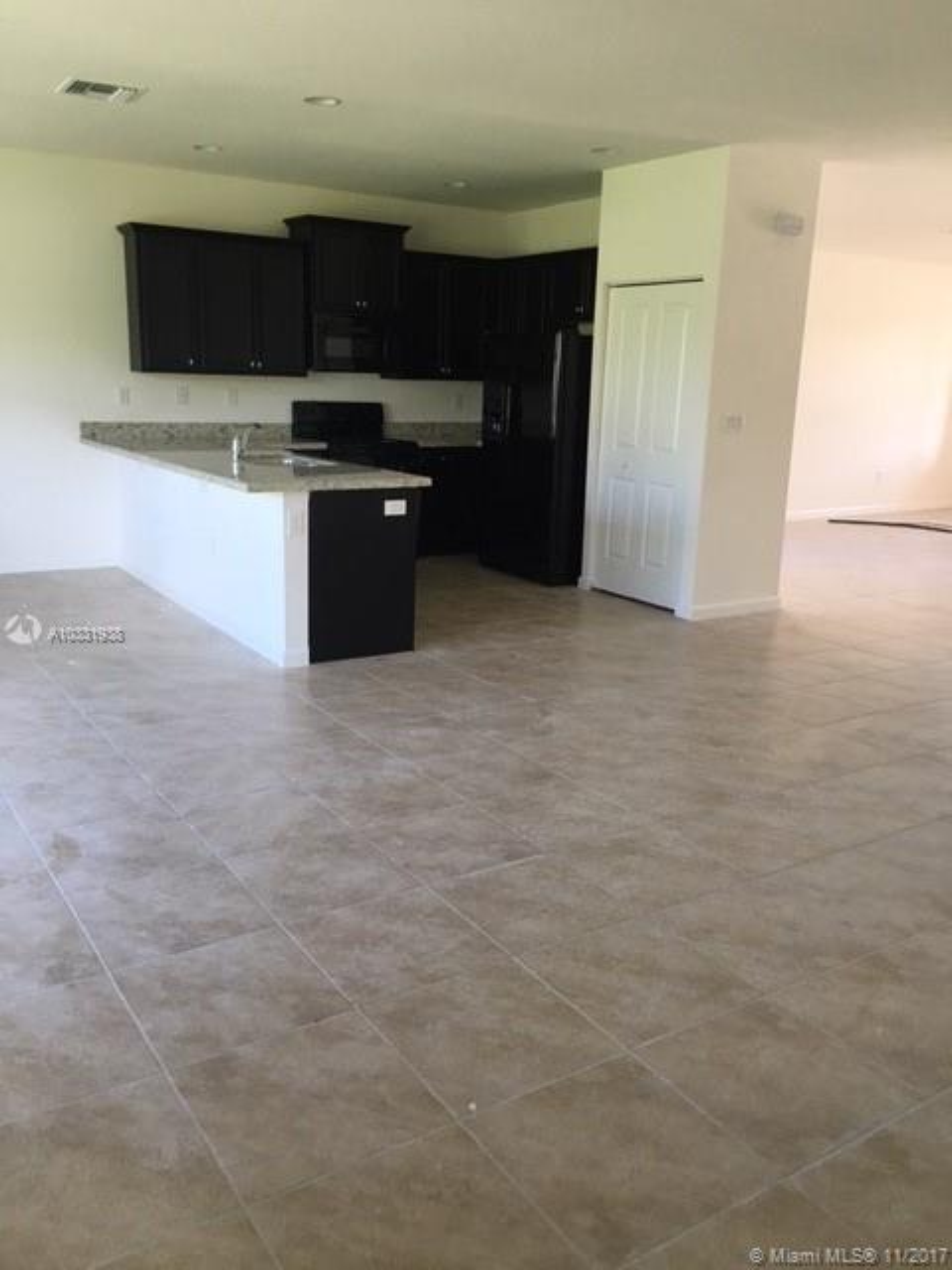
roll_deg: -1.8
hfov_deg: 48.2
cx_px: 476
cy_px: 635
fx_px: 1063
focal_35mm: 29
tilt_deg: -14.0
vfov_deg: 61.7
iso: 40
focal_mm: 4.15
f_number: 2.2
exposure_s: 1/30
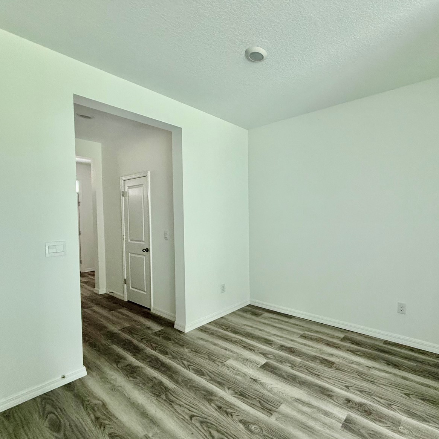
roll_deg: +0.1
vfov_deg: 84.0
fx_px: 244
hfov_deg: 80.7
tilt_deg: -1.5
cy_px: 225
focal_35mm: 17
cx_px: 298
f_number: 2.2
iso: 400
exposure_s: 1/60
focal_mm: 2.22
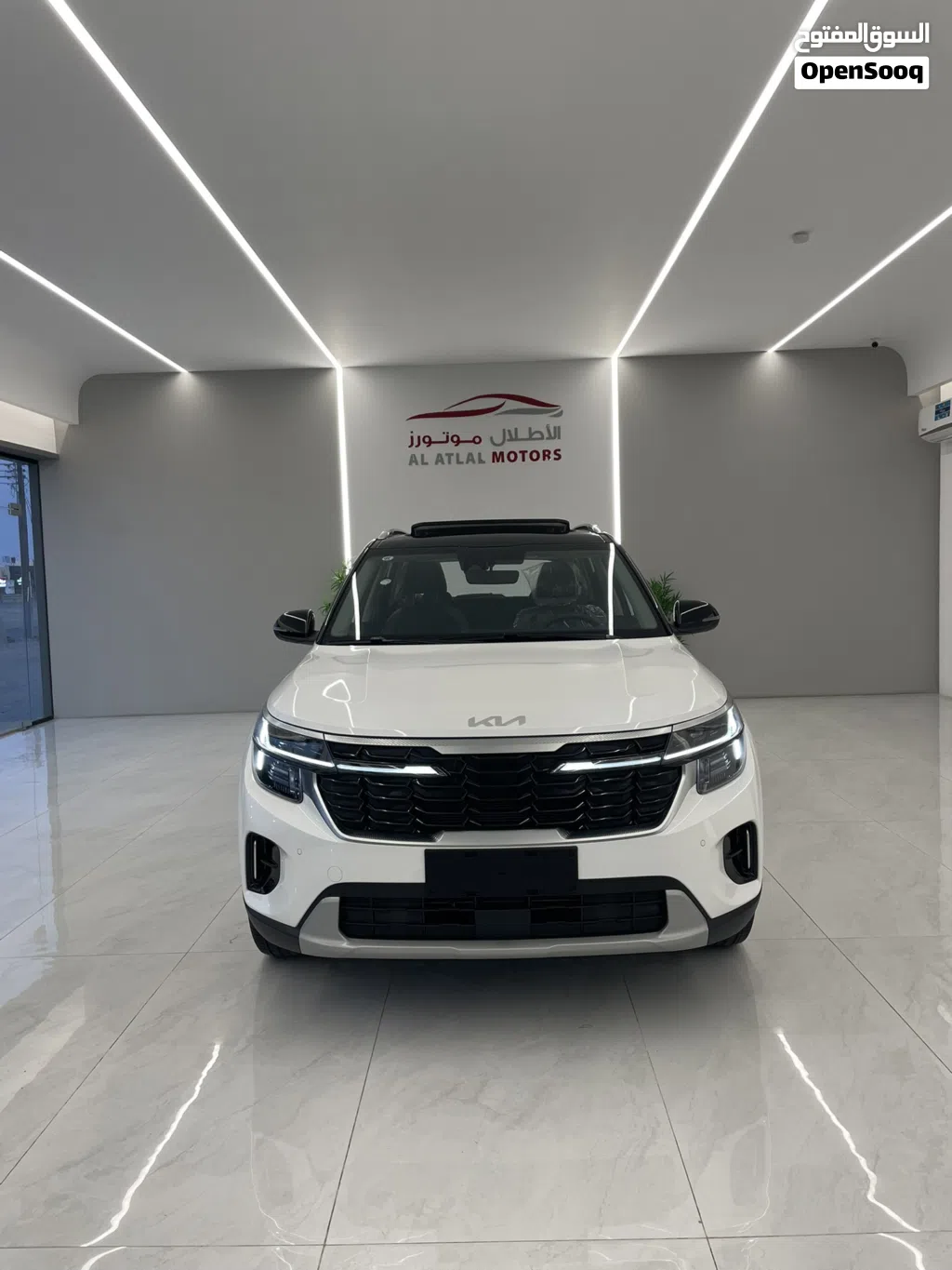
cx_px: 476
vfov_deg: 67.3
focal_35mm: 26
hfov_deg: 53.1
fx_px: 953
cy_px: 635
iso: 64
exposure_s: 1/100
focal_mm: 4.2
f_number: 1.6
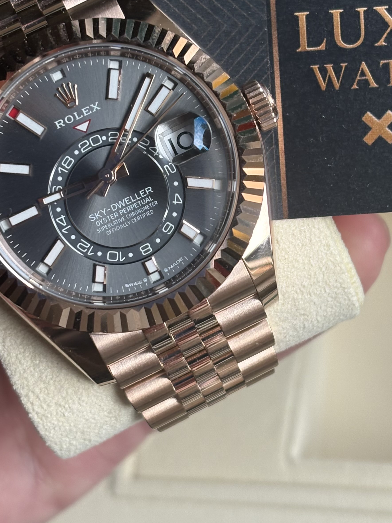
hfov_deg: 16.6
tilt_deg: -64.1
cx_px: 215
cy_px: 232
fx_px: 1344
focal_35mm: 89
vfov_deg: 22.0
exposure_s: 1/174
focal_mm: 5.96
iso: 32
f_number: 1.6
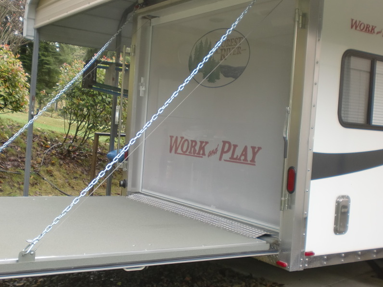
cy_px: 146
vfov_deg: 32.2
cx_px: 162
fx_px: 498
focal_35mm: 45
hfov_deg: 42.0
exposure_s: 1/60
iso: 64
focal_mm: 6.3
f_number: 3.1
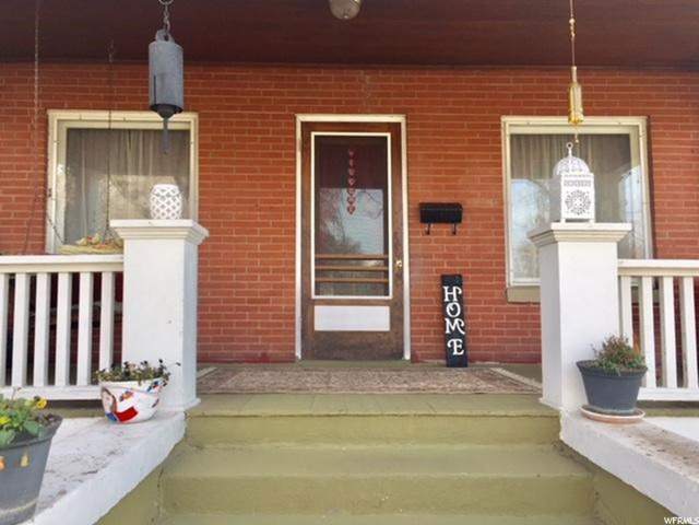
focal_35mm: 29
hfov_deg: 61.7
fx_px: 586
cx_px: 350
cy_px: 262
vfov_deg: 48.2
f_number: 2.2
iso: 32
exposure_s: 1/329
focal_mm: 4.15
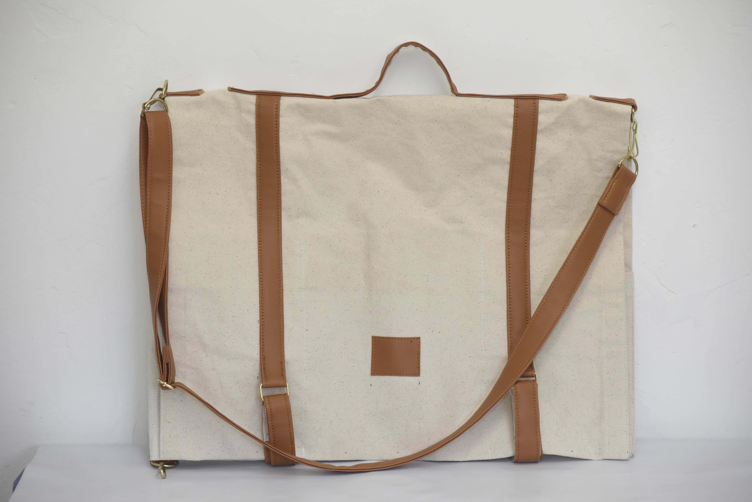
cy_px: 251
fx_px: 2507
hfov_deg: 17.1
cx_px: 376
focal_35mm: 120
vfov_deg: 11.4
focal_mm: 120
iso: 2000
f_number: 5
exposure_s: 1/250
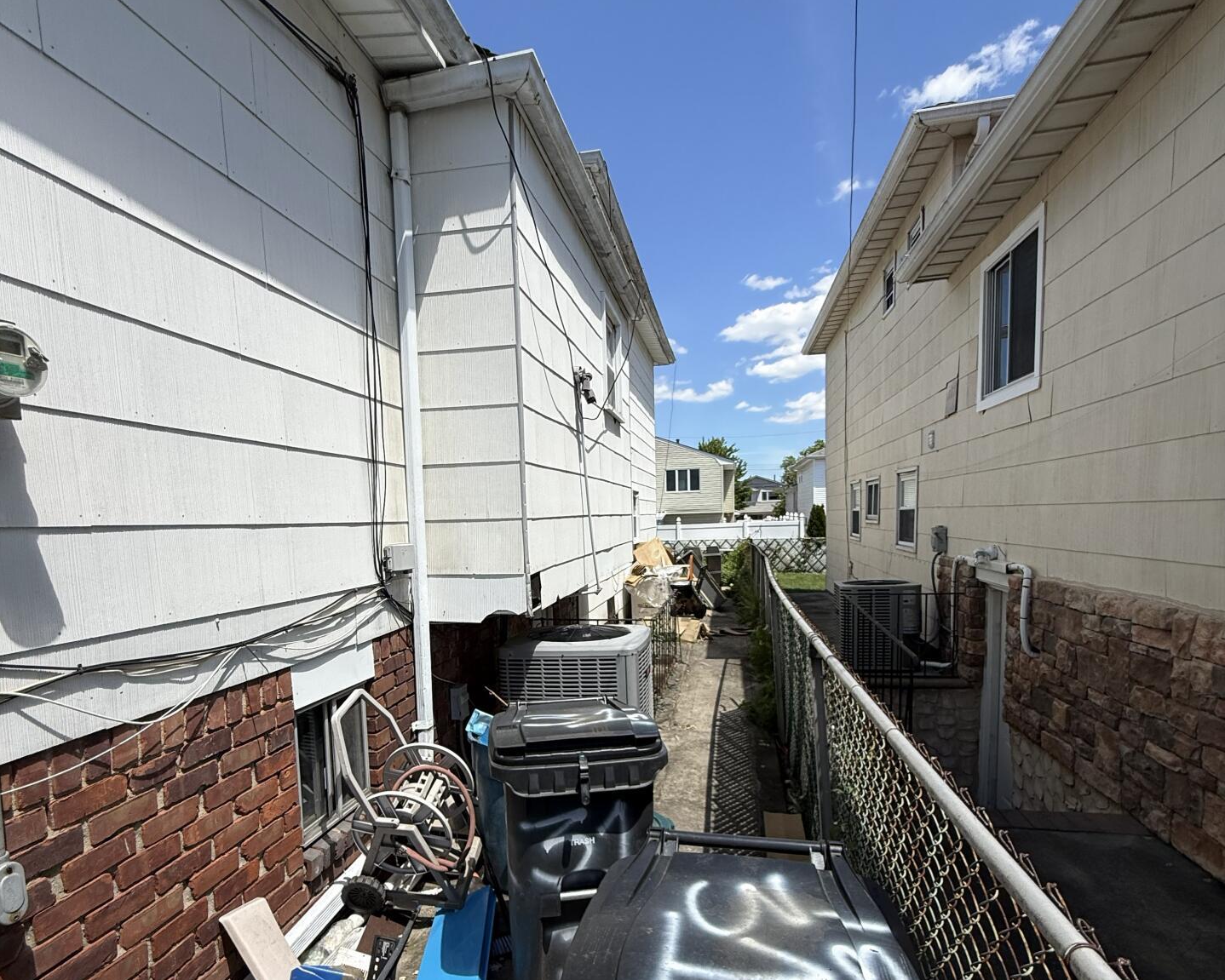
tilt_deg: -3.2
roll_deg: +2.3
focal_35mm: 19
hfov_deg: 83.3
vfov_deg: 70.1
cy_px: 589
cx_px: 596
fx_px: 689
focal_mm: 2.22
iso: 50
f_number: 2.2
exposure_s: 1/2506
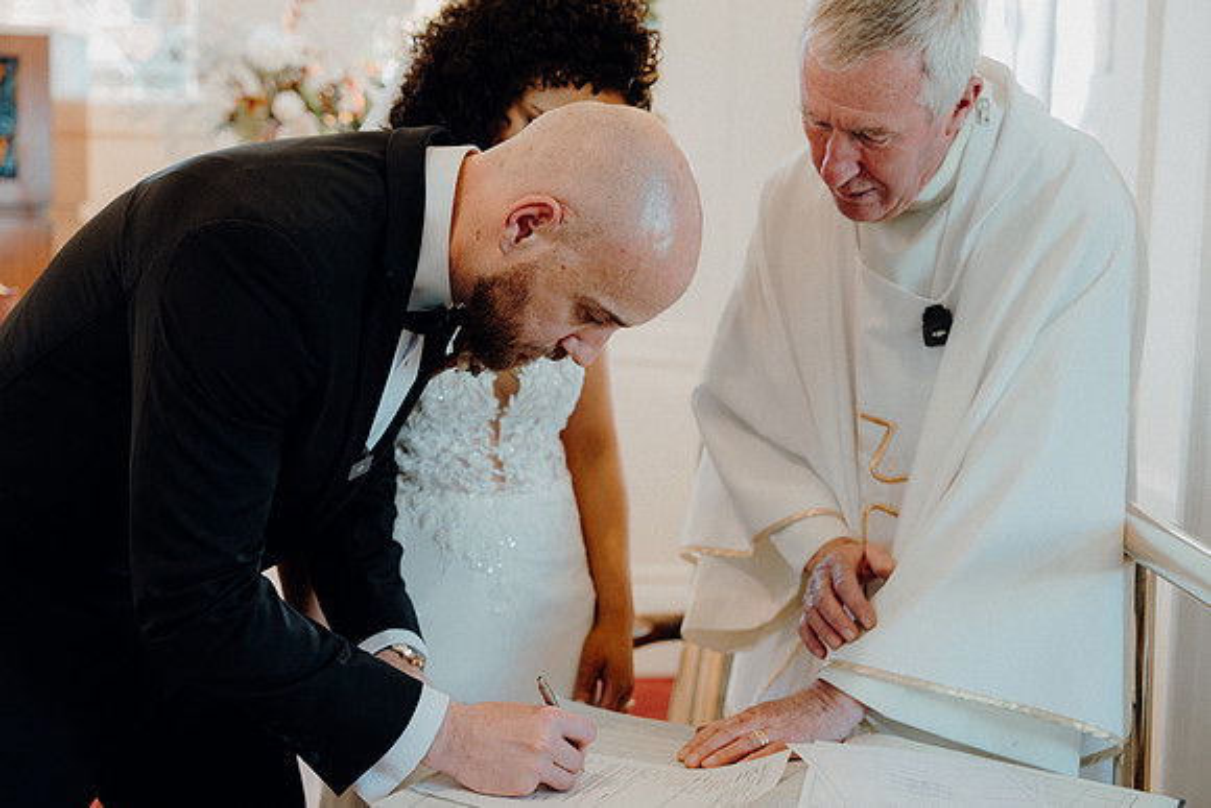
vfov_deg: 23.8
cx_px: 606
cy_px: 404
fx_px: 1918
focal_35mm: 57
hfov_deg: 35.0
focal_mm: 57
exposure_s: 1/160
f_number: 3.5
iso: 1250
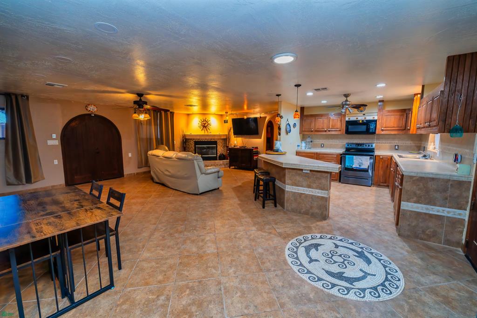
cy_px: 159
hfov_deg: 104.3
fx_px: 185
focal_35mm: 14
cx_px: 238
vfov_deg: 81.2
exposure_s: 1/60
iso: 1600
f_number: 4
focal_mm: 14
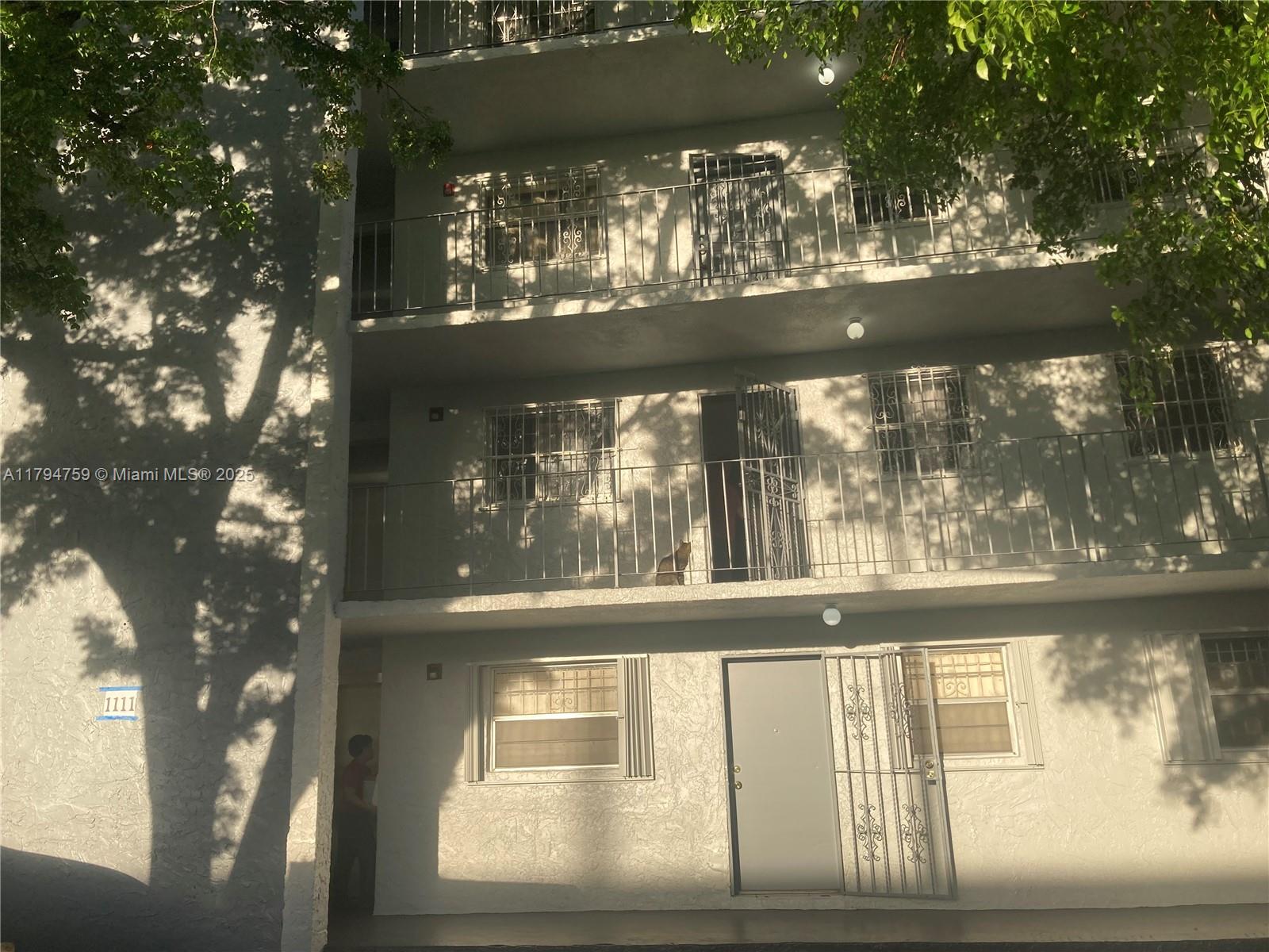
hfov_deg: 63.4
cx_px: 634
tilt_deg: +14.1
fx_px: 1026
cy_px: 476
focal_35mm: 28
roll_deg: +0.5
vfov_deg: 49.7
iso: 20
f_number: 1.8
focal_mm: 3.99
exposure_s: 1/838
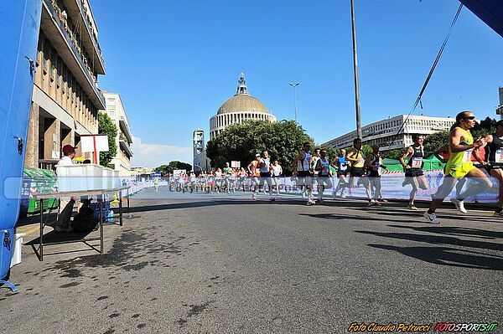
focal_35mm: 20
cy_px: 167
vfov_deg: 61.8
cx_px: 252
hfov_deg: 84.0
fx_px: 279
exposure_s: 1/400
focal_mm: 20
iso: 400
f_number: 13
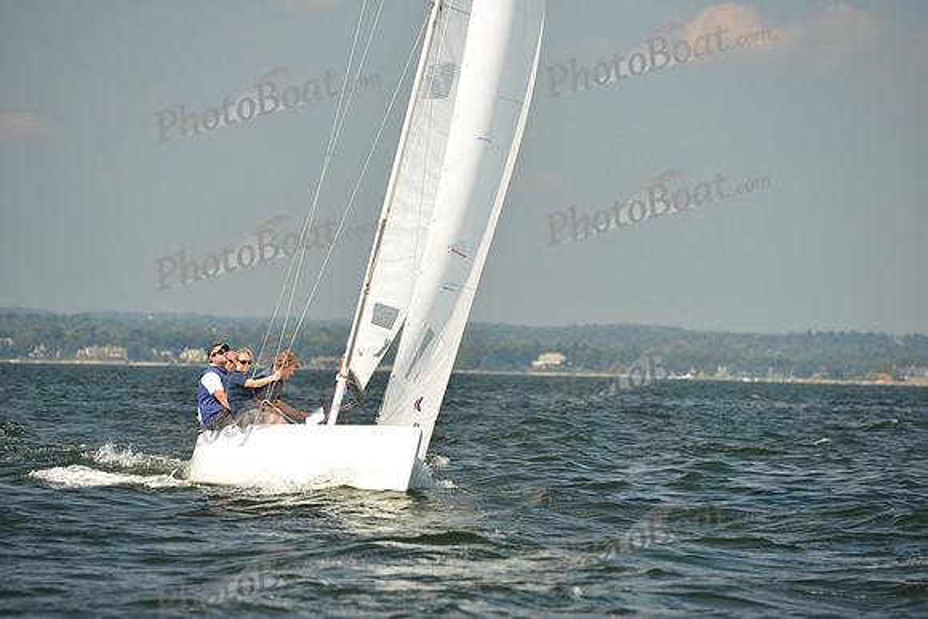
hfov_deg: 10.5
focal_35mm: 195
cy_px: 310
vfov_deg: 7.0
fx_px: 5028
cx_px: 464
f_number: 7.1
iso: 1000
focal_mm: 195
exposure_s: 1/1600
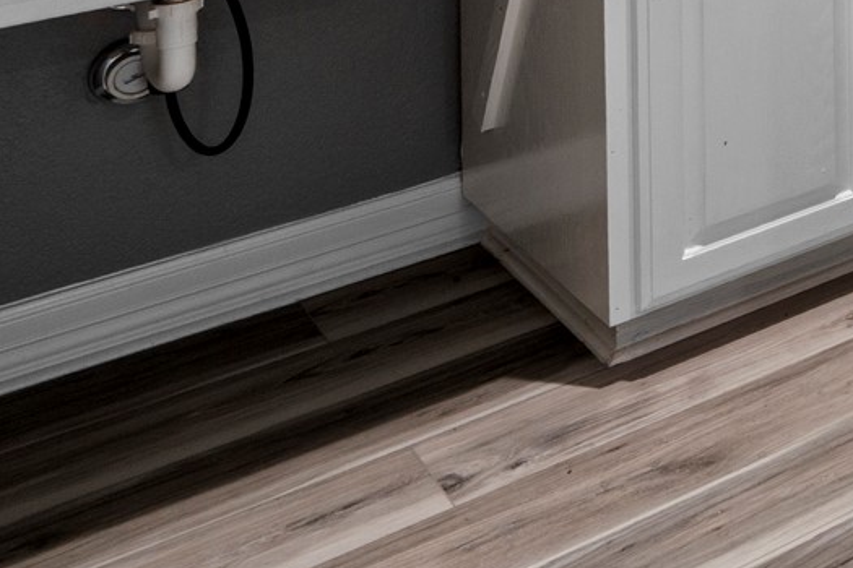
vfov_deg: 18.1
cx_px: 1557
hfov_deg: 21.1
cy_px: -404
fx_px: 1469
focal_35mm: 62
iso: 250
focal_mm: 10
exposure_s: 4
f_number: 11
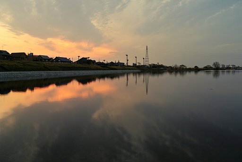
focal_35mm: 31
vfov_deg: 42.5
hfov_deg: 60.2
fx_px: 209
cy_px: 81
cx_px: 121
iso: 100
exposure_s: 1/2
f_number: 8
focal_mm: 11.8
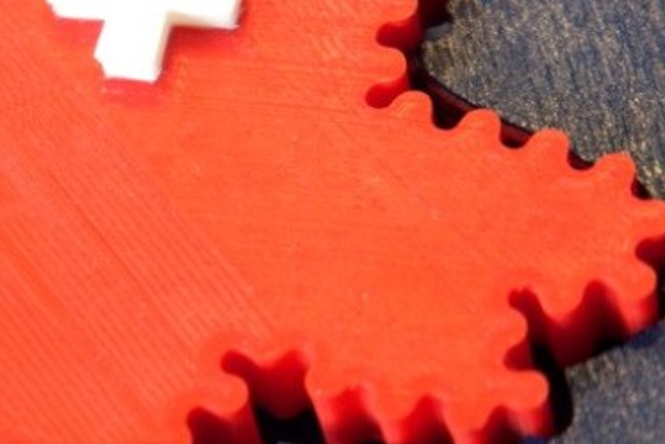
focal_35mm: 281
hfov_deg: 7.3
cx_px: 28
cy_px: 177
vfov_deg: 4.9
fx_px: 5192
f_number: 4
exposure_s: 1/10
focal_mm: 70
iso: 100
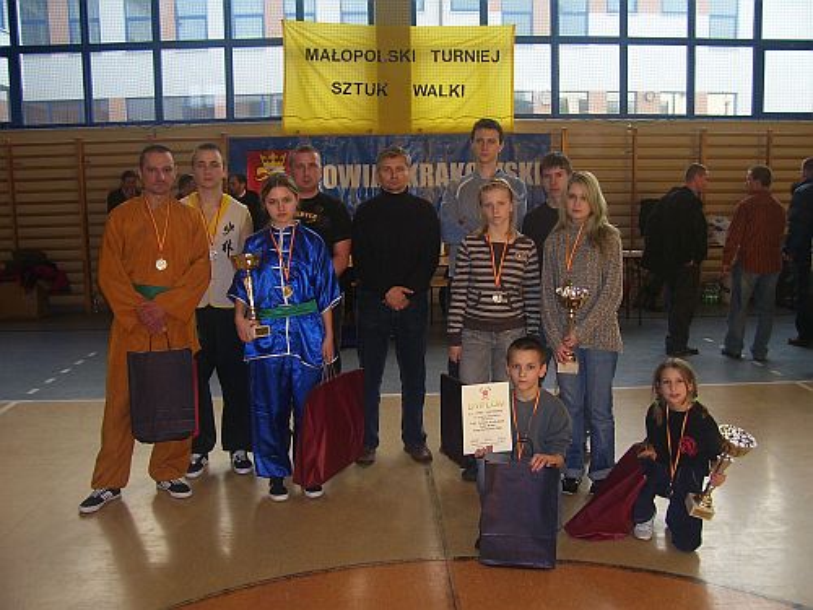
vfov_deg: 41.8
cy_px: 305
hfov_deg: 54.0
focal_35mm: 34
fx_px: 799
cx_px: 406
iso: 80
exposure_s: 1/60
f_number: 2.7
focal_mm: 5.6
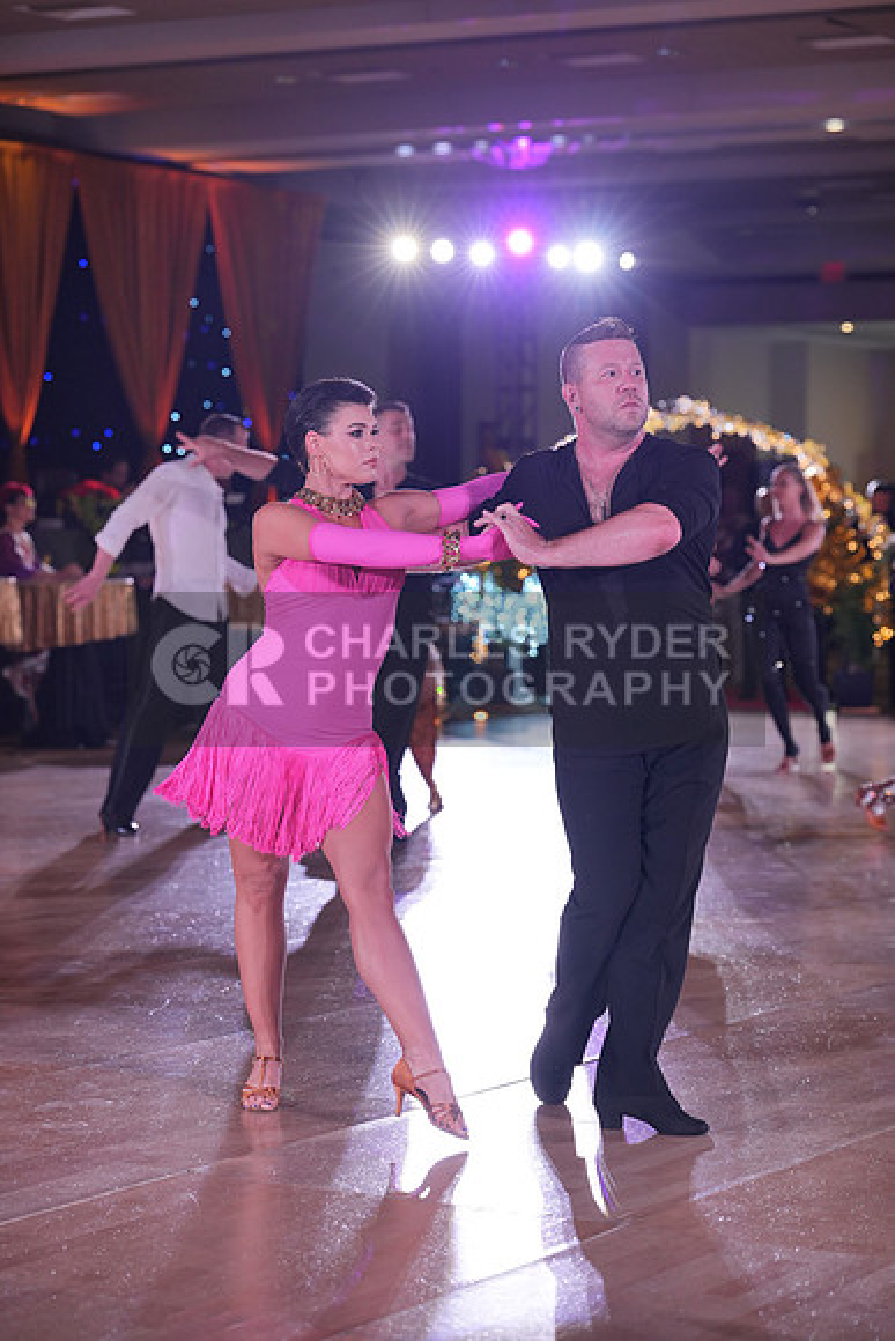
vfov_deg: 23.1
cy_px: 670
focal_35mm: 88
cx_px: 448
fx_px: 3279
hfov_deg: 15.5
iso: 1000
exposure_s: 1/400
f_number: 3.5
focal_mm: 88
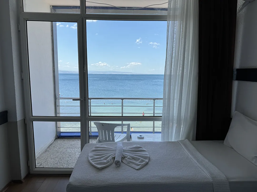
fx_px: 178
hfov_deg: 71.6
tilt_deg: -8.3
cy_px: 96
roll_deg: -0.2
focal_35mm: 24
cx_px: 128
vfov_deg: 56.8
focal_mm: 6.76
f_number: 1.78
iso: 80
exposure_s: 1/2415
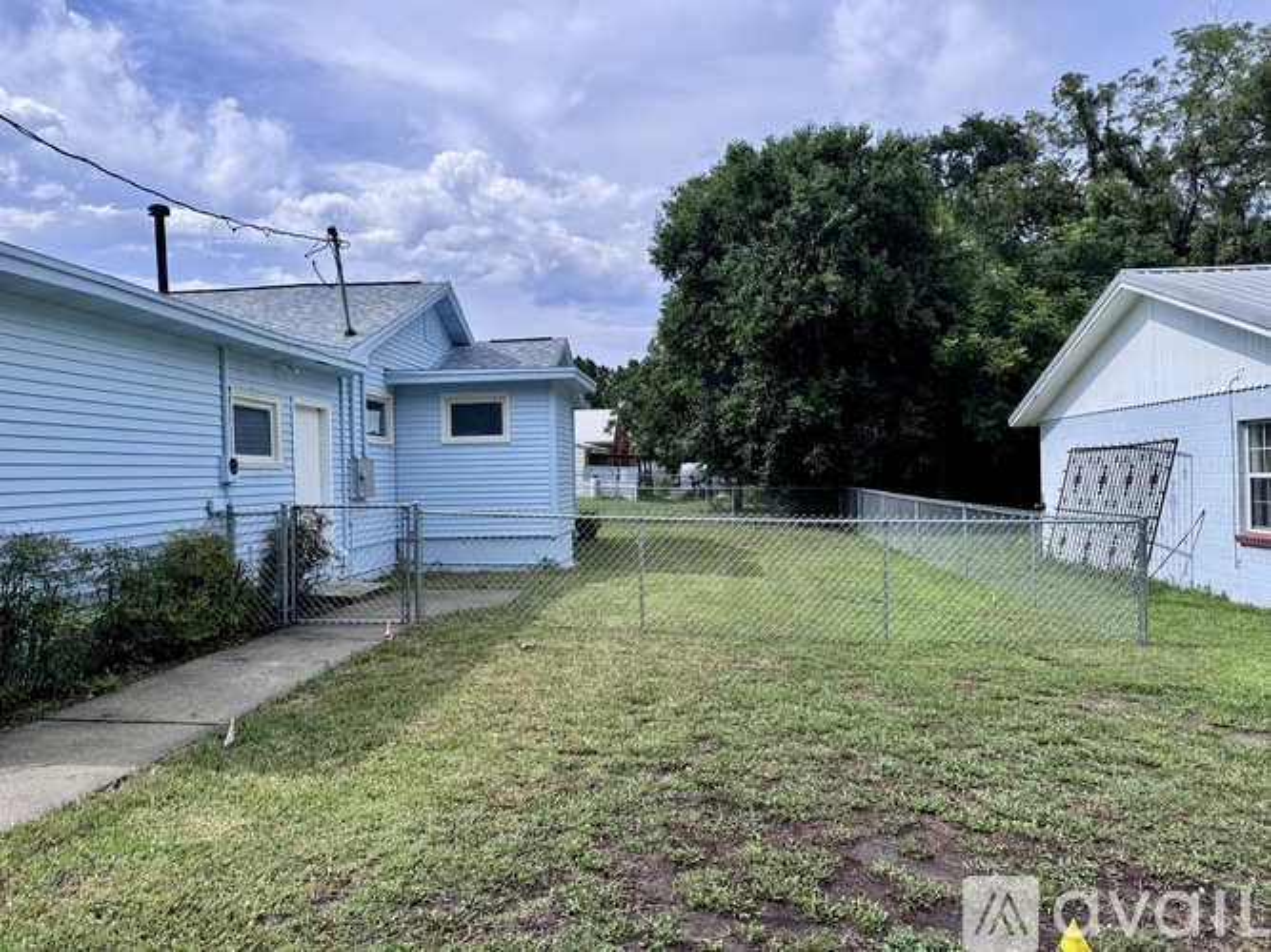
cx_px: 636
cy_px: 476
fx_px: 881
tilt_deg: -0.6
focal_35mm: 24
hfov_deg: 71.6
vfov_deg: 56.8
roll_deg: +1.2
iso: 80
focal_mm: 6.76
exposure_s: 1/4950
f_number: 1.78
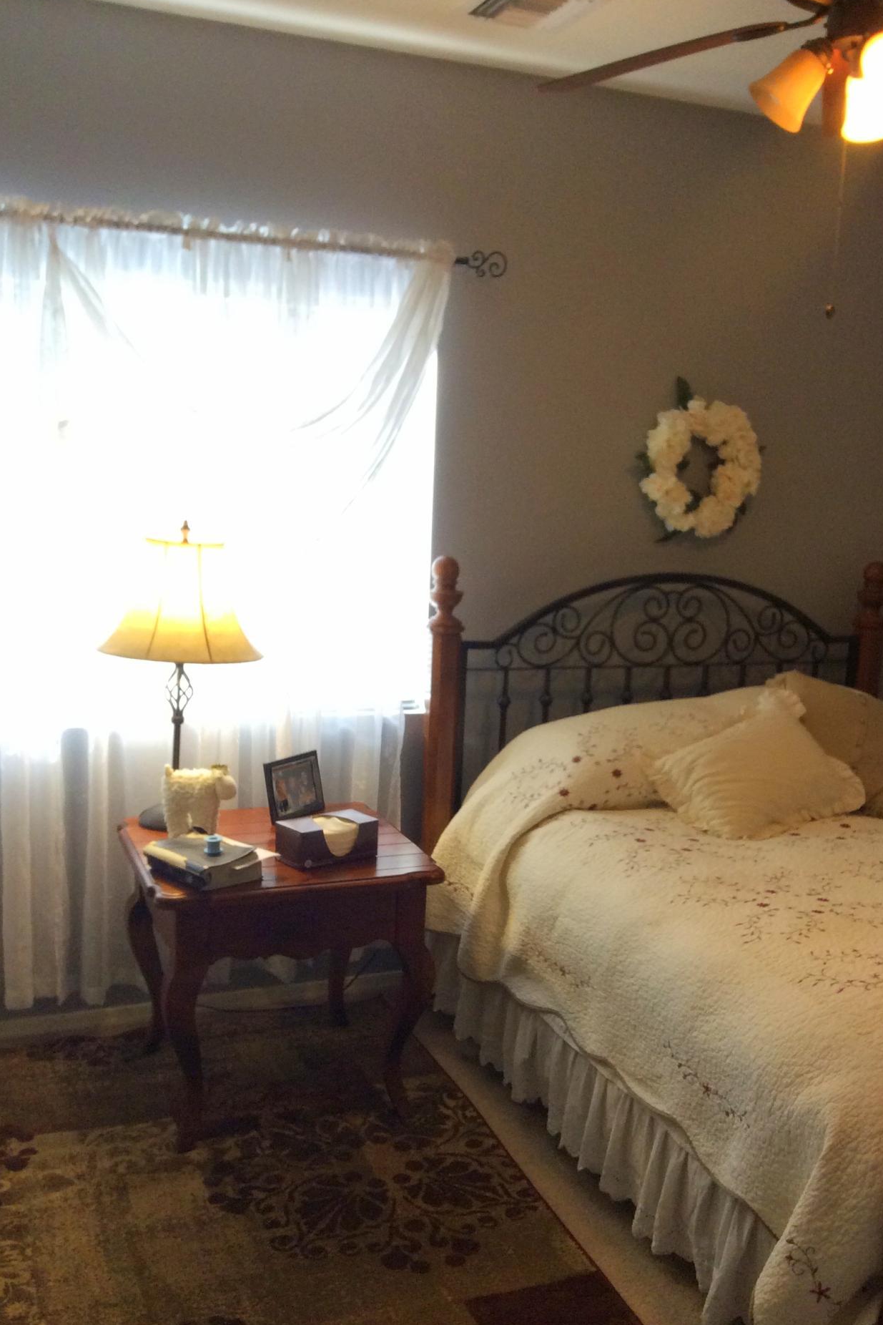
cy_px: 710
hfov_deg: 35.9
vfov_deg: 51.8
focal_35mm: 37
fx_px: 1361
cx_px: 486
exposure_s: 1/24
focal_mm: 3.3
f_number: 2.4
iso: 100
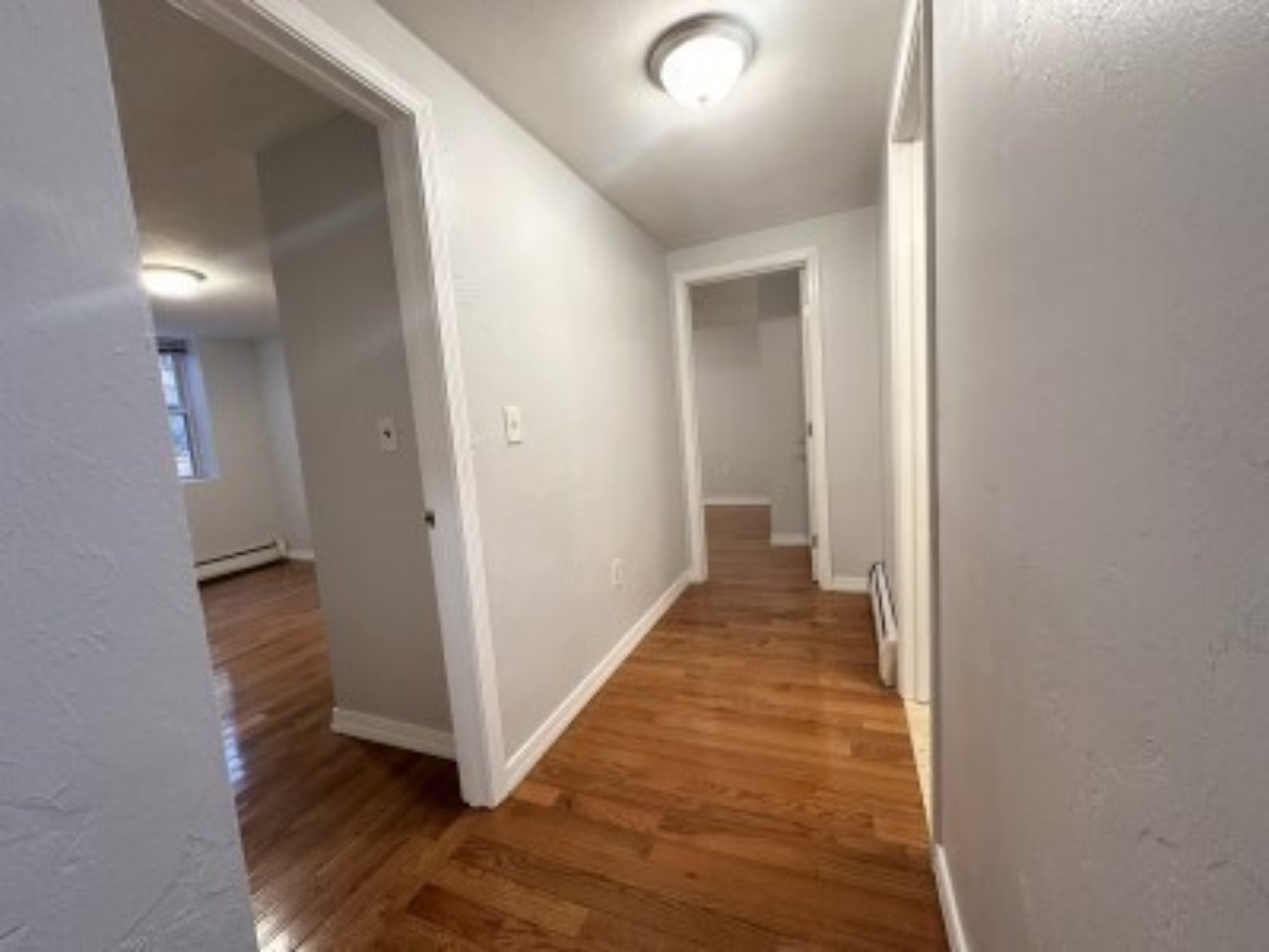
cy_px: 476
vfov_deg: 85.7
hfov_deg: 102.1
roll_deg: +4.4
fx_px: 513
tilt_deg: -6.3
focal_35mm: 14
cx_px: 634
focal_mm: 2.22
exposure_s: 1/60
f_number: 2.2
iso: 200
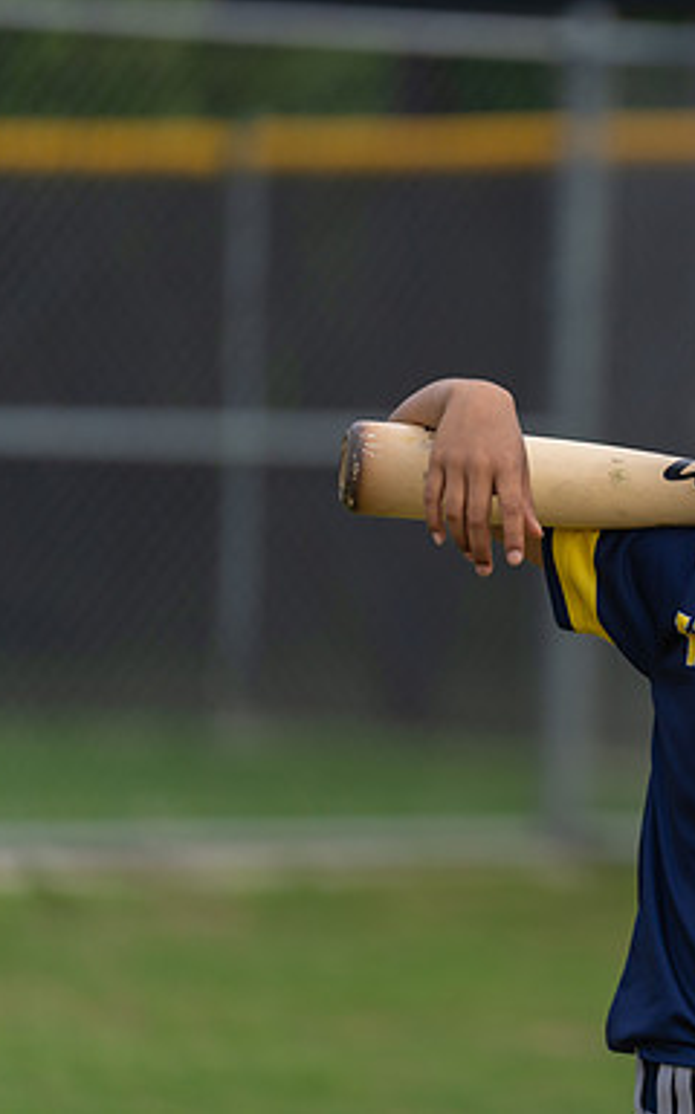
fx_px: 7560
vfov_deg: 8.4
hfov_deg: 5.2
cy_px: 557
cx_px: 776
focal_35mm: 249
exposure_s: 1/320
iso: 250
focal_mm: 162
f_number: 2.8
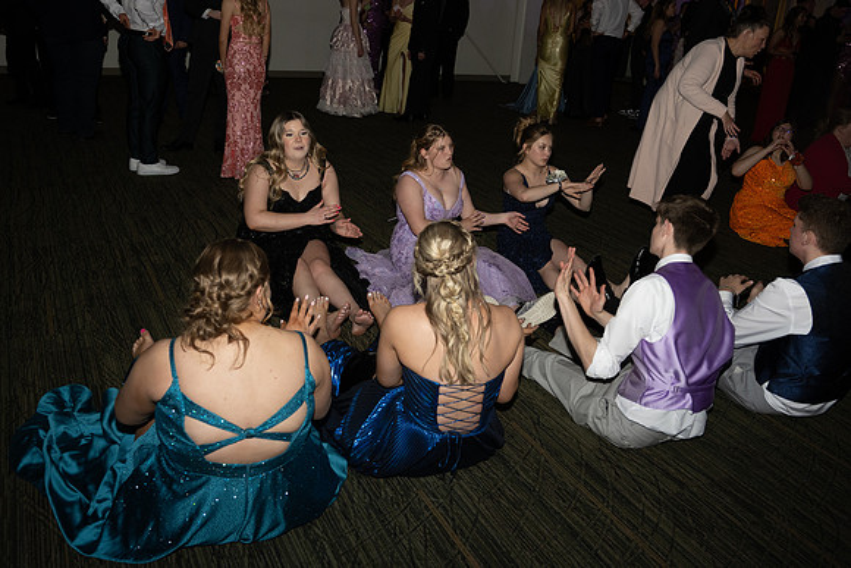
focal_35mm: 33
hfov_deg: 56.8
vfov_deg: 39.6
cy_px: 247
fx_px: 787
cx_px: 416
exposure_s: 1/200
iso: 500
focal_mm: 24
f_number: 4
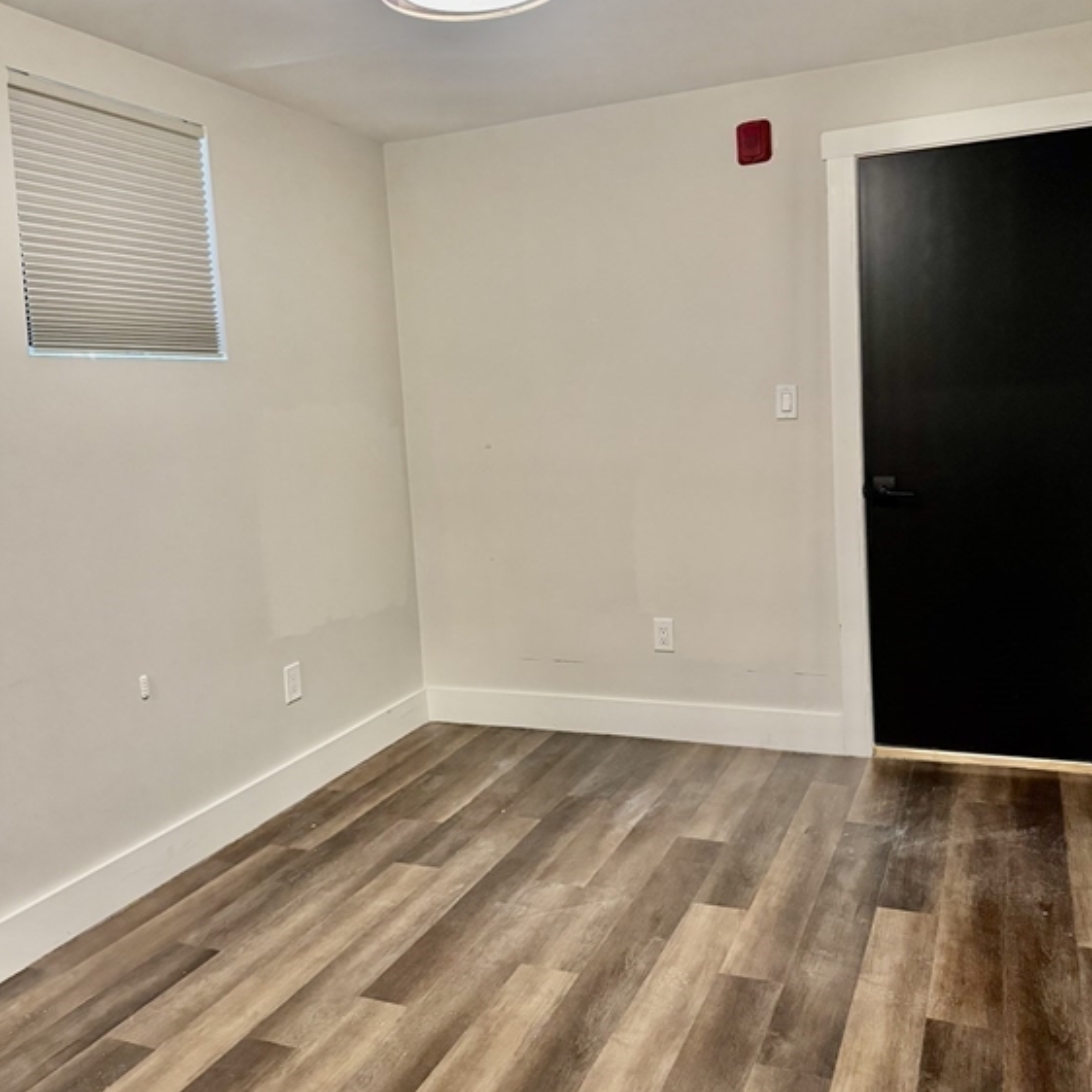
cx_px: 554
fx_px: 1035
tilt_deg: -5.1
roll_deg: +3.6
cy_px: 490
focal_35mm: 29
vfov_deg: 55.5
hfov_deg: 55.6
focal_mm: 6.76
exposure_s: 1/60
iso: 500
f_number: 1.78
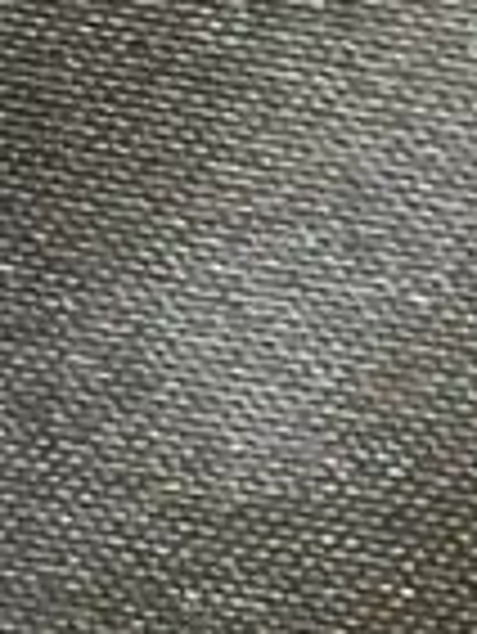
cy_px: -315
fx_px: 3724
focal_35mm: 203
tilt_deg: -88.3
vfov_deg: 9.5
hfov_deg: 7.2
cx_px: -324
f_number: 1.8
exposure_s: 1/25
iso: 400
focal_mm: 3.99
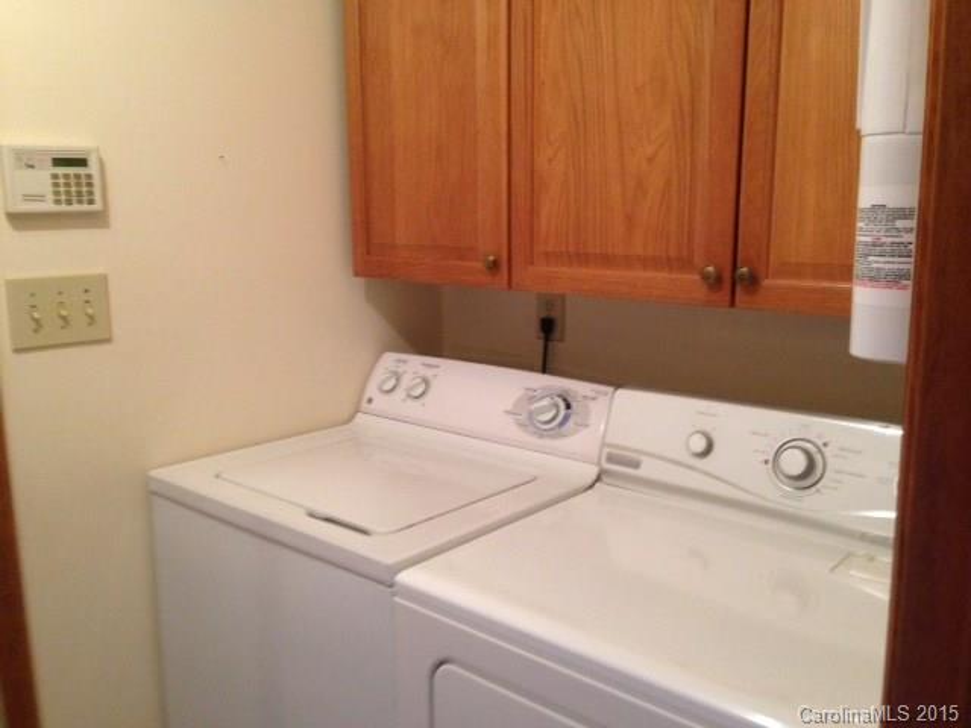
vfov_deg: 42.9
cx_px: 486
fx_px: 926
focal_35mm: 33
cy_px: 364
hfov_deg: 55.4
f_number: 2.4
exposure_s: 1/20
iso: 250
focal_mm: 4.12
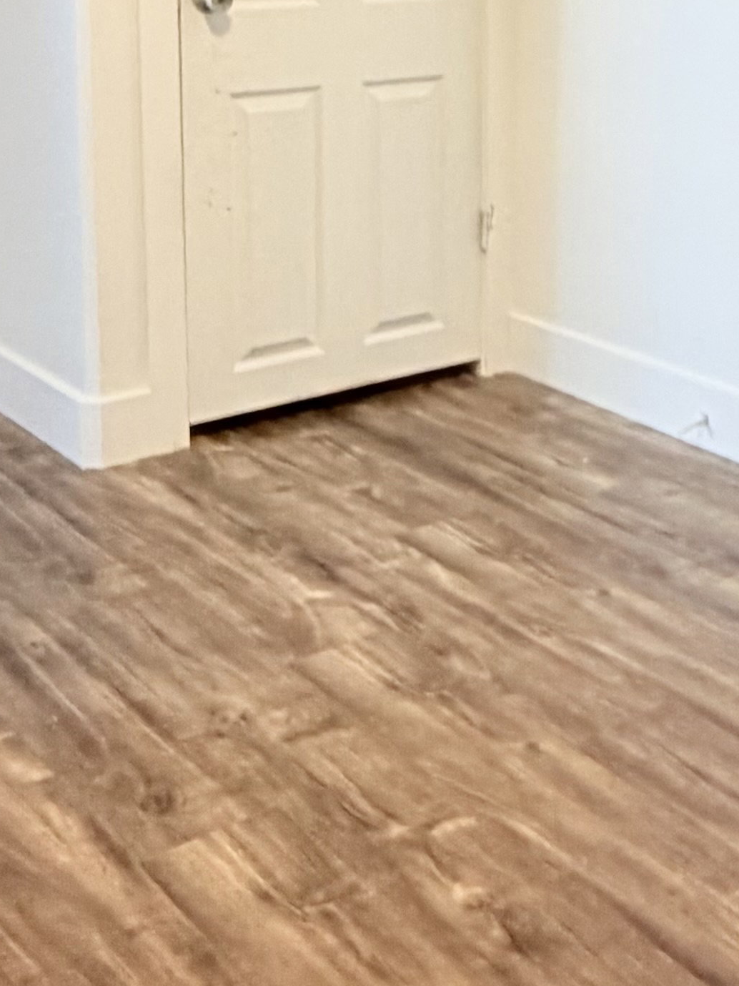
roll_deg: -1.8
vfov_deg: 31.5
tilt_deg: -7.1
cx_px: 698
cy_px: 81
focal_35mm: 58
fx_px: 1651
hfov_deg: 24.3
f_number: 2.2
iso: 250
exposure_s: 1/60
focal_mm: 2.22
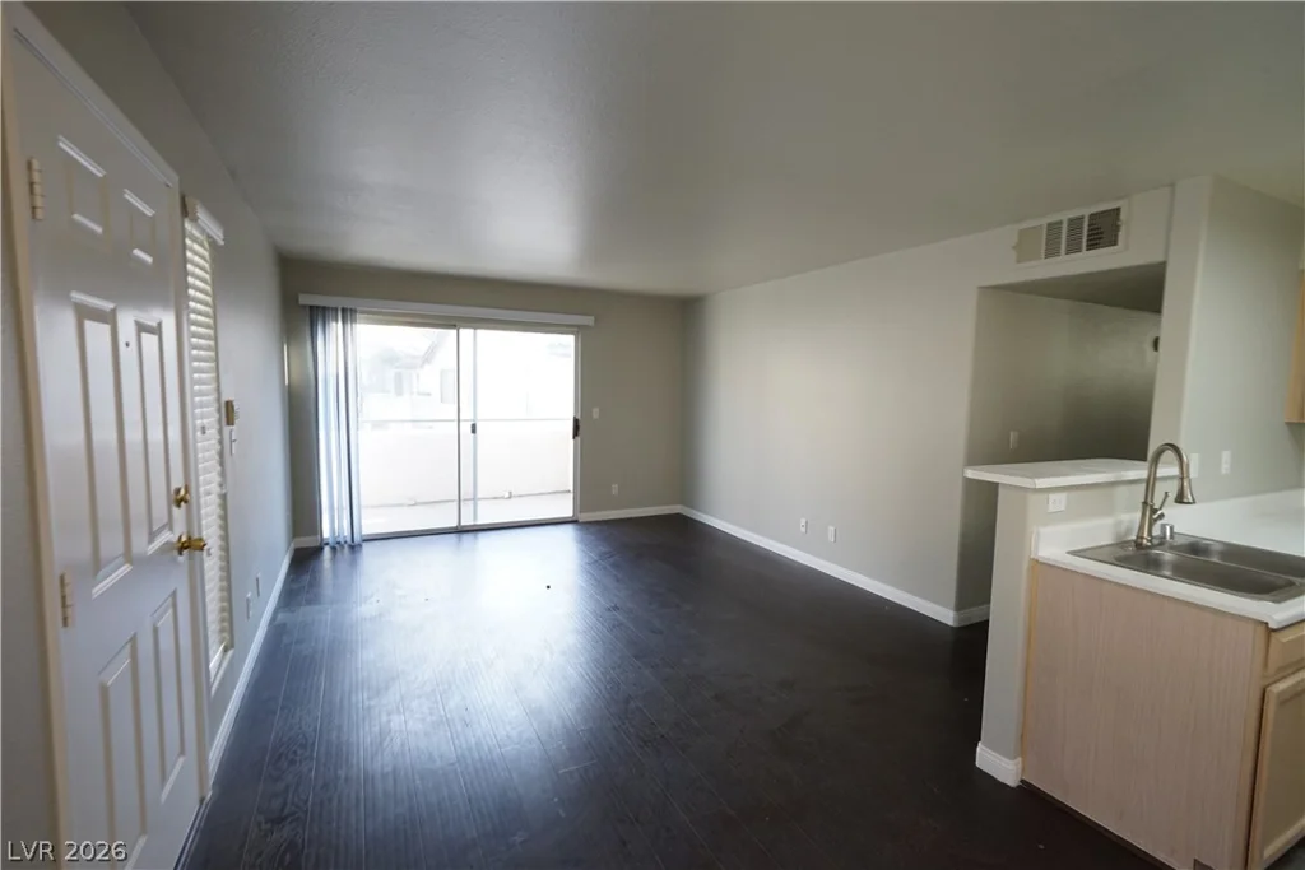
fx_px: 580
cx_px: 652
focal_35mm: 16
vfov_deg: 73.8
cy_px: 435
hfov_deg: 96.7
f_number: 11
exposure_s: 1/13
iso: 1000
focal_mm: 16
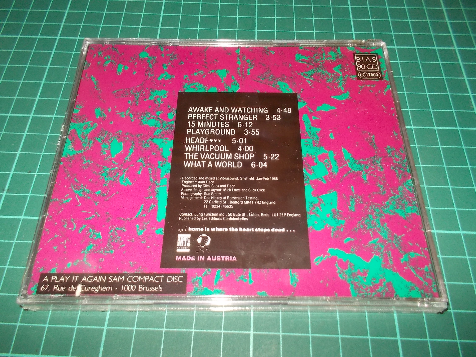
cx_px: 238
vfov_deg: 48.2
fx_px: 399
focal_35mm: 29
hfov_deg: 61.7
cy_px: 178
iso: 200
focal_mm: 4.1
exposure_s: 1/30
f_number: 3.3
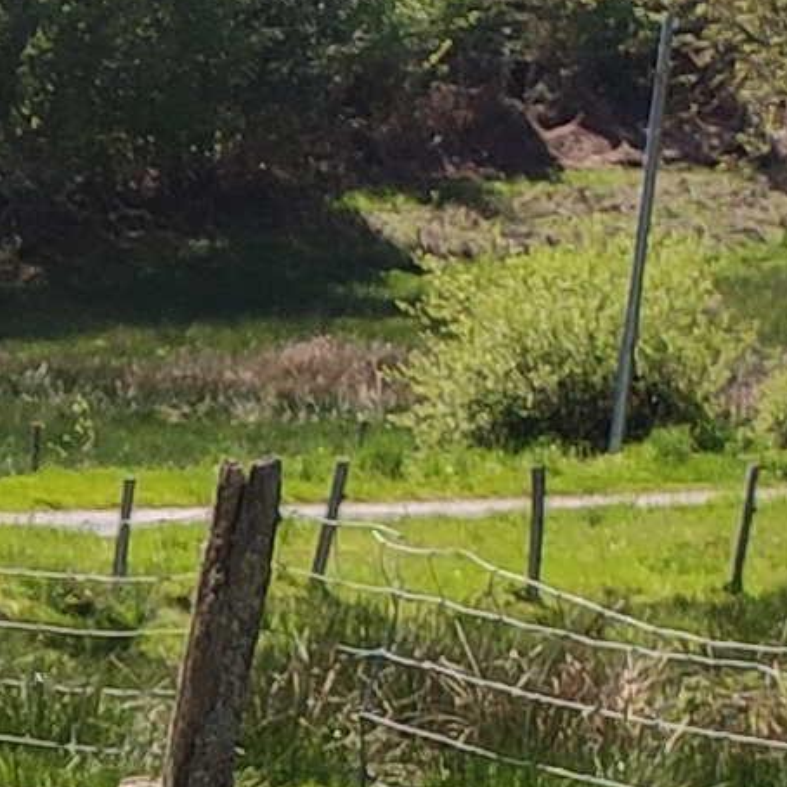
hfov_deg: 6.8
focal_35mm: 187
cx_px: -2529
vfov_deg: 8.8
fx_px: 4810
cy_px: 1661
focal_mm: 5.89
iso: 50
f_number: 1.89
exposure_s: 1/405
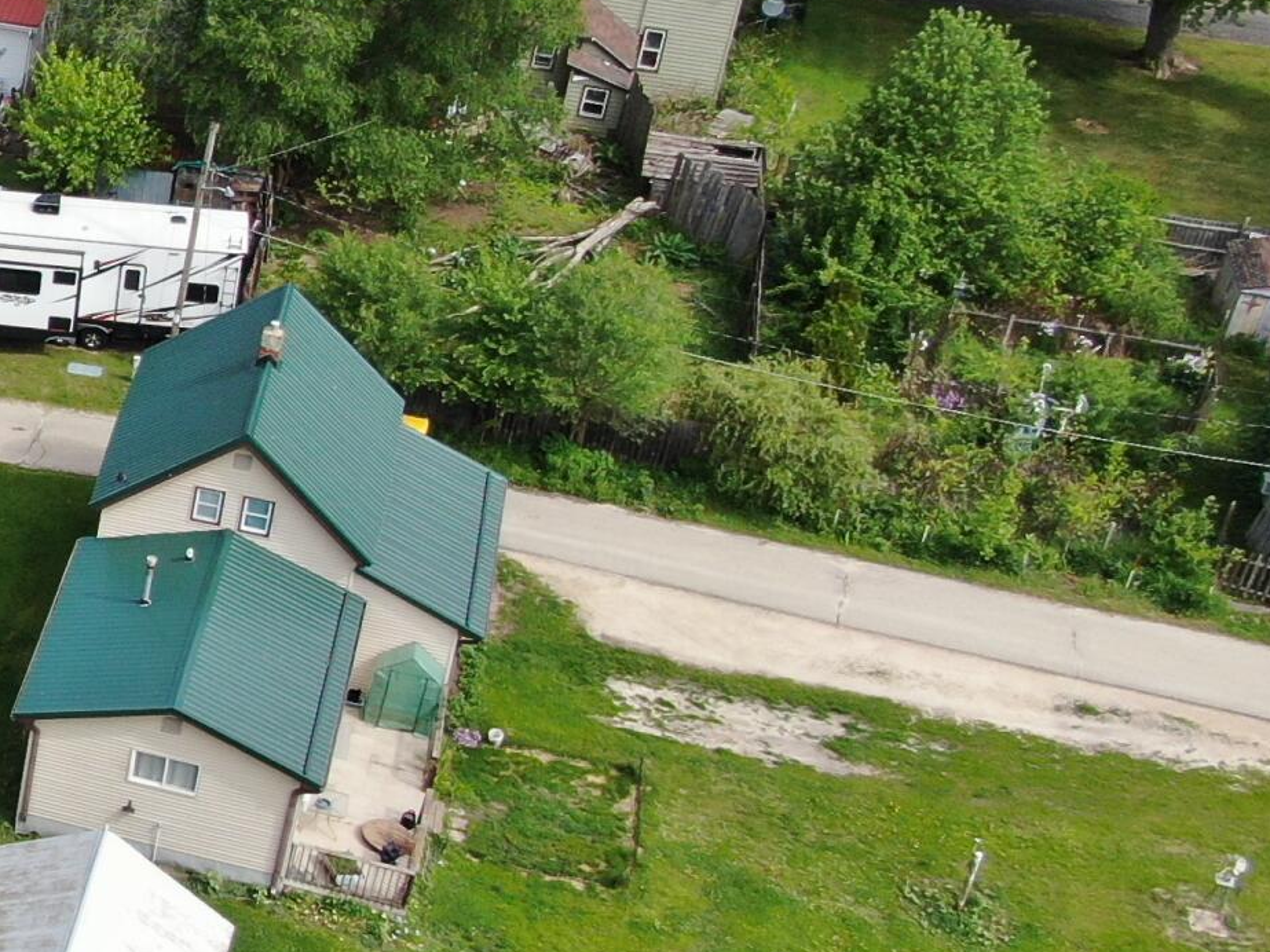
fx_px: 2861
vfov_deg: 18.9
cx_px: -757
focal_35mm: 78
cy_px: 426
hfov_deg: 20.5
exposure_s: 1/800
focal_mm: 4.39
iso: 100
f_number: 2.8
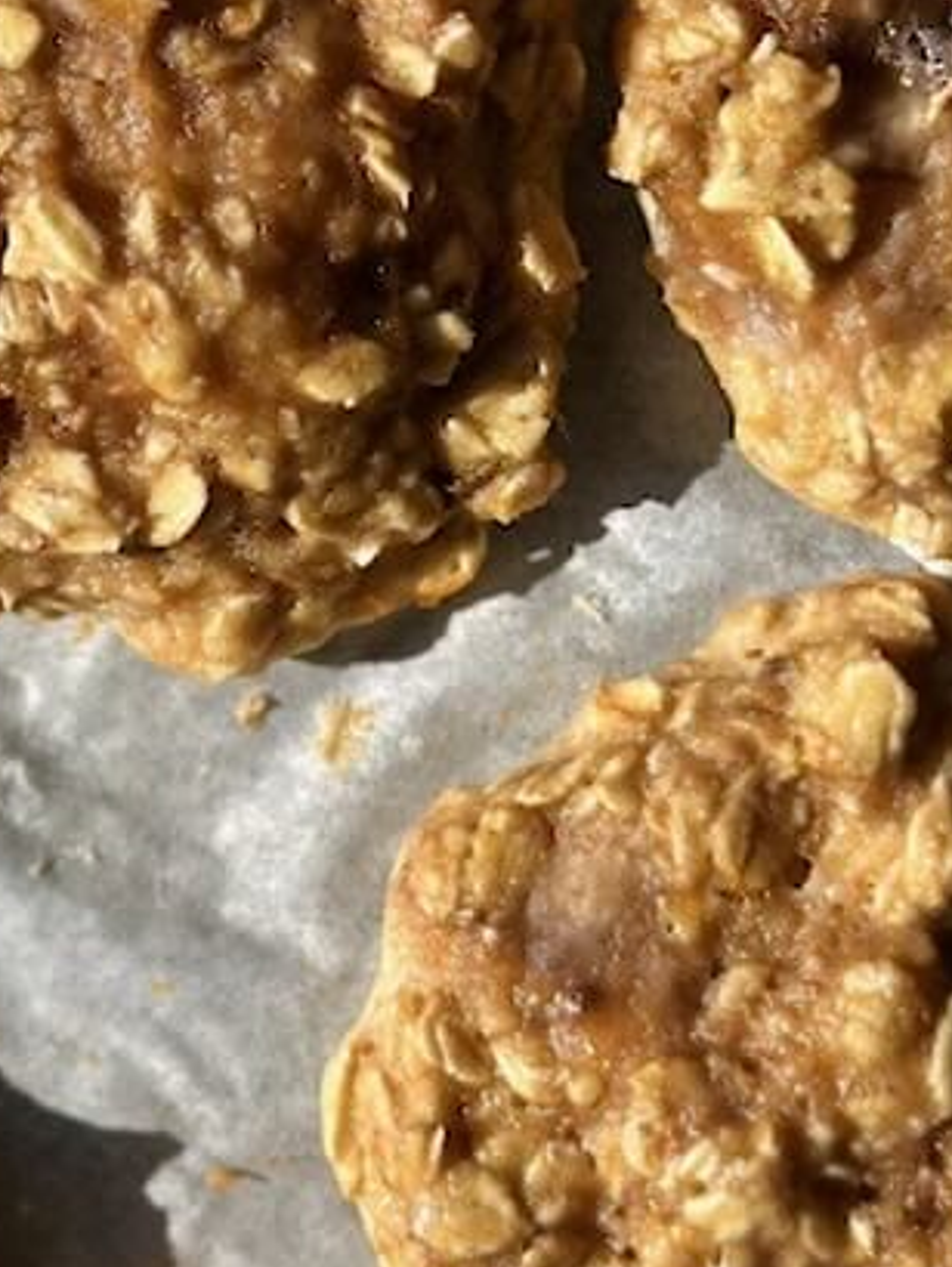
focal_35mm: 117
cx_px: 272
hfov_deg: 12.6
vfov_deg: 16.6
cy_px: 179
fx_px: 4286
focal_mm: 6.86
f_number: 1.78
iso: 100
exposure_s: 1/7092
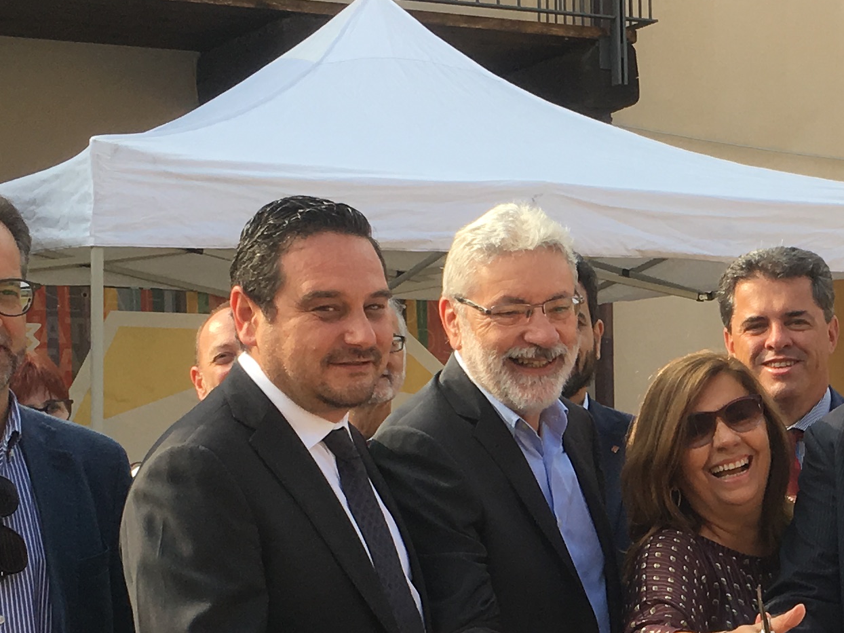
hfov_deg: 20.3
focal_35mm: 94
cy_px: 617
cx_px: 825
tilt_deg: -3.5
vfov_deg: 15.5
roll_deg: +1.5
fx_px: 2292
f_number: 2.2
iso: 25
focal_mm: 4.15
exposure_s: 1/699
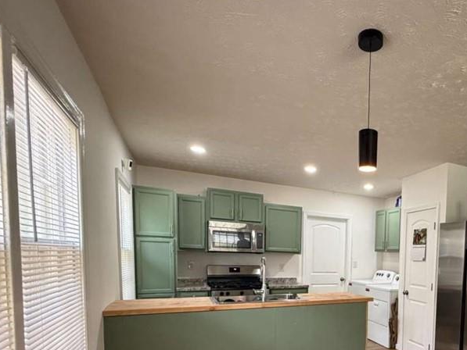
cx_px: 365
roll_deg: -1.7
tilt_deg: -4.9
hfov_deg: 65.9
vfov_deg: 53.0
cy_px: 281
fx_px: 324
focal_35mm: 24
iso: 200
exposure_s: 1/60
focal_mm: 2.22
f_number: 2.2
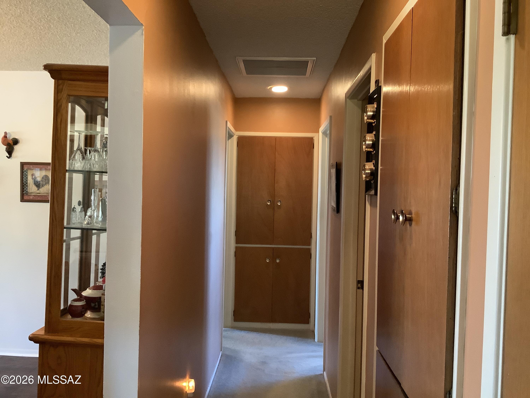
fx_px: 475
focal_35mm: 31
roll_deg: -0.8
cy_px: 199
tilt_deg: -2.6
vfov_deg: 45.4
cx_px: 265
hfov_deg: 58.4
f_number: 2.4
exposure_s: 1/25
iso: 320
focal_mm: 3.3
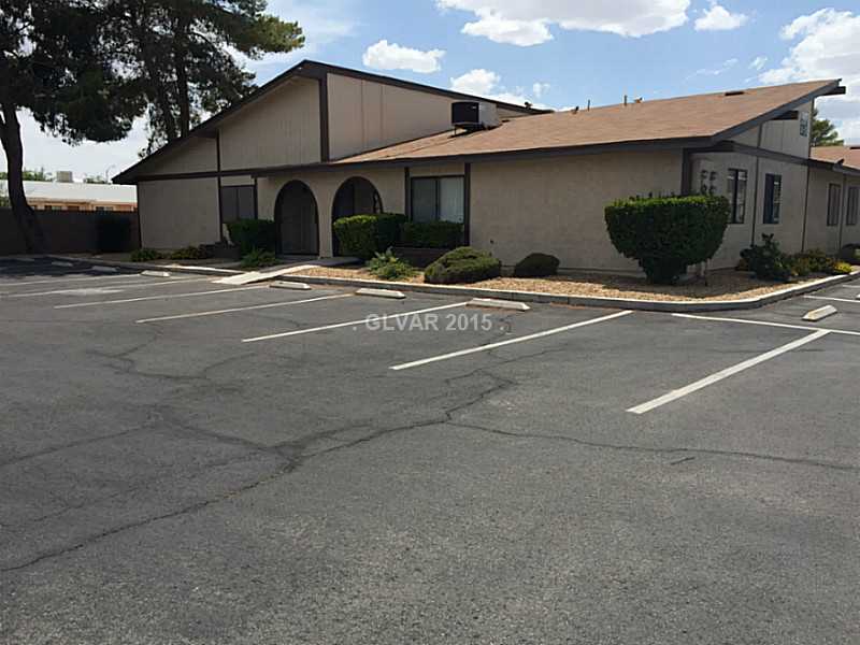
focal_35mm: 29
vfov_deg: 48.2
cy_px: 322
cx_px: 430
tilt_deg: -8.5
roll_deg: +0.4
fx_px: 720
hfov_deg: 61.7
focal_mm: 4.15
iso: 32
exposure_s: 1/2475
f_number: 2.2
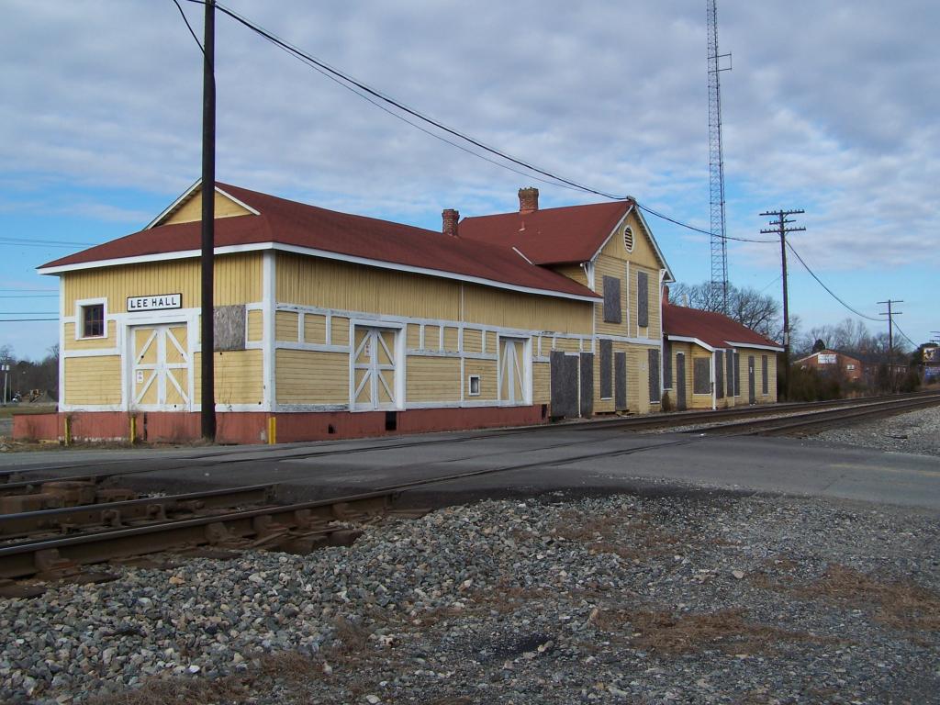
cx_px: 470
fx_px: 1032
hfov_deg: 49.0
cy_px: 352
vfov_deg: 37.7
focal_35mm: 38
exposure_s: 1/750
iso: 80
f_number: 4
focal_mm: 6.3
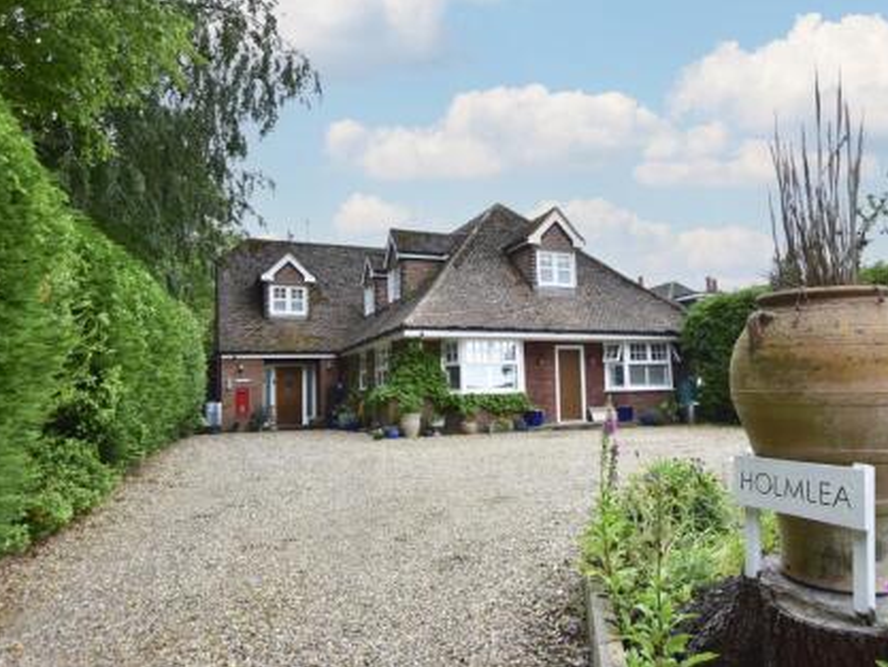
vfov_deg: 58.9
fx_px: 590
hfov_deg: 73.6
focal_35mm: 23
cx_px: 495
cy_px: 334
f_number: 8
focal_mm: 14
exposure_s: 1/200
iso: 640
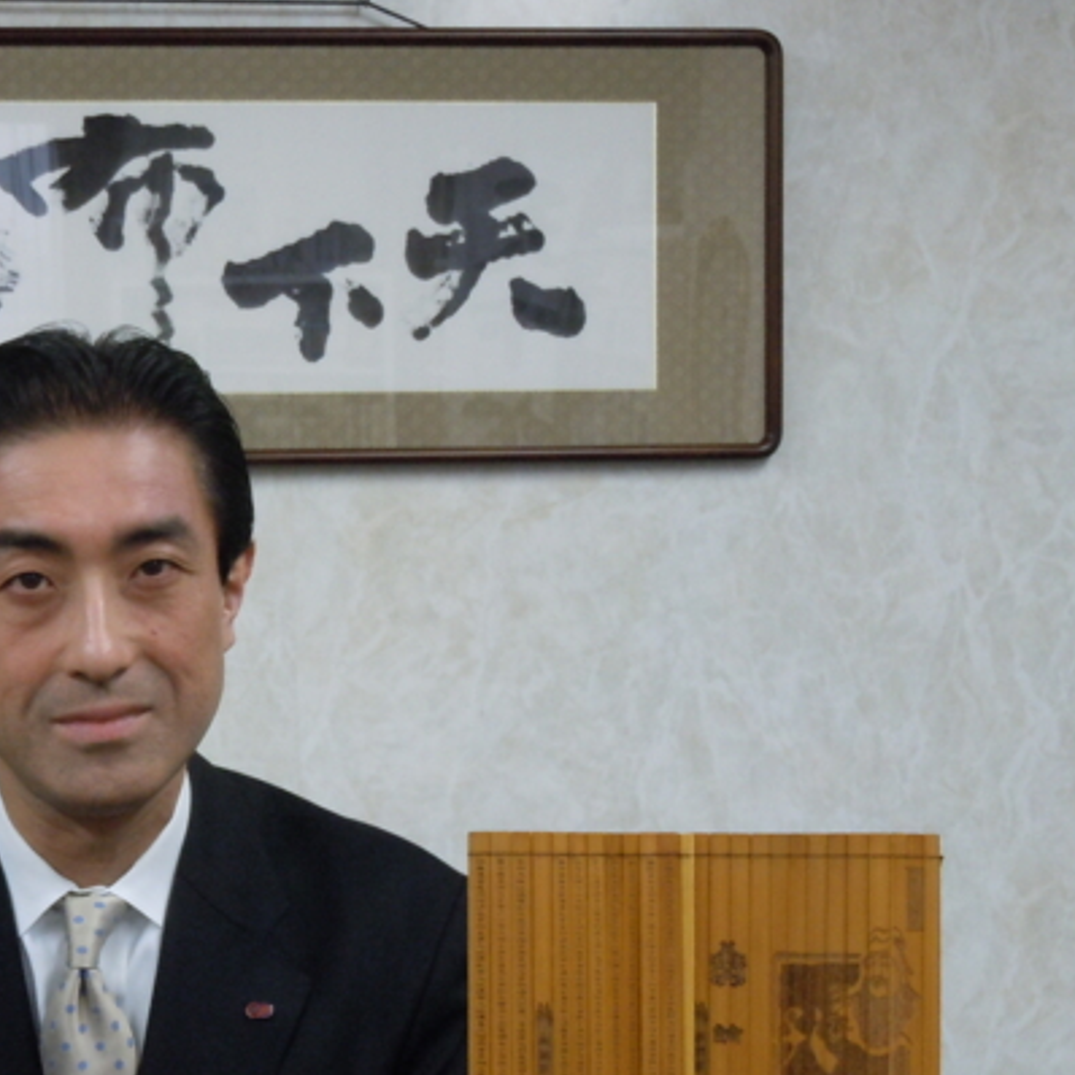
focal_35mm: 80
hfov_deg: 21.0
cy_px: 751
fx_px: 2811
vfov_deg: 21.5
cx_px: 14
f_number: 4.6
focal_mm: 8.1
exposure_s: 1/30
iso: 400
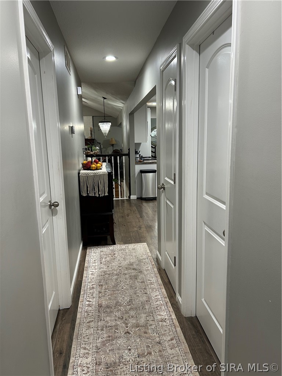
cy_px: 188
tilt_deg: -9.9
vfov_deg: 67.3
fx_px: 282
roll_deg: +0.7
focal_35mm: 26
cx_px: 141
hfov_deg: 53.1
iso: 125
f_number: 1.5
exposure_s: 1/60
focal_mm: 5.7
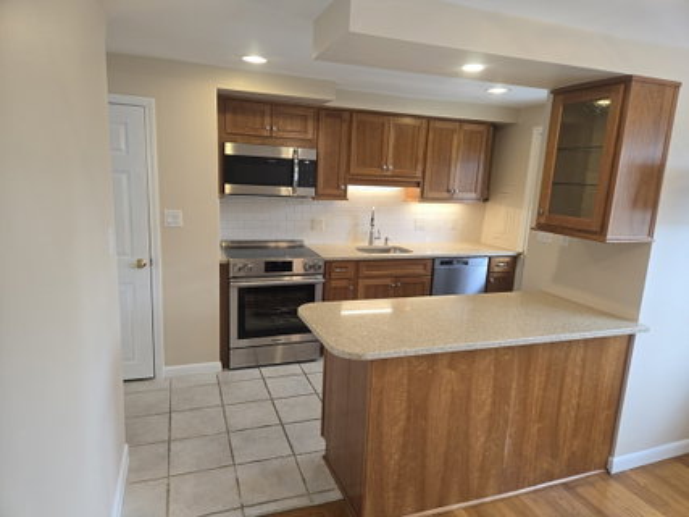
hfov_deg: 73.9
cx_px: 344
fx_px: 458
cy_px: 258
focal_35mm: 23
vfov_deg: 58.9
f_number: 1.8
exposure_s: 1/60
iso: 50
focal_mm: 5.4
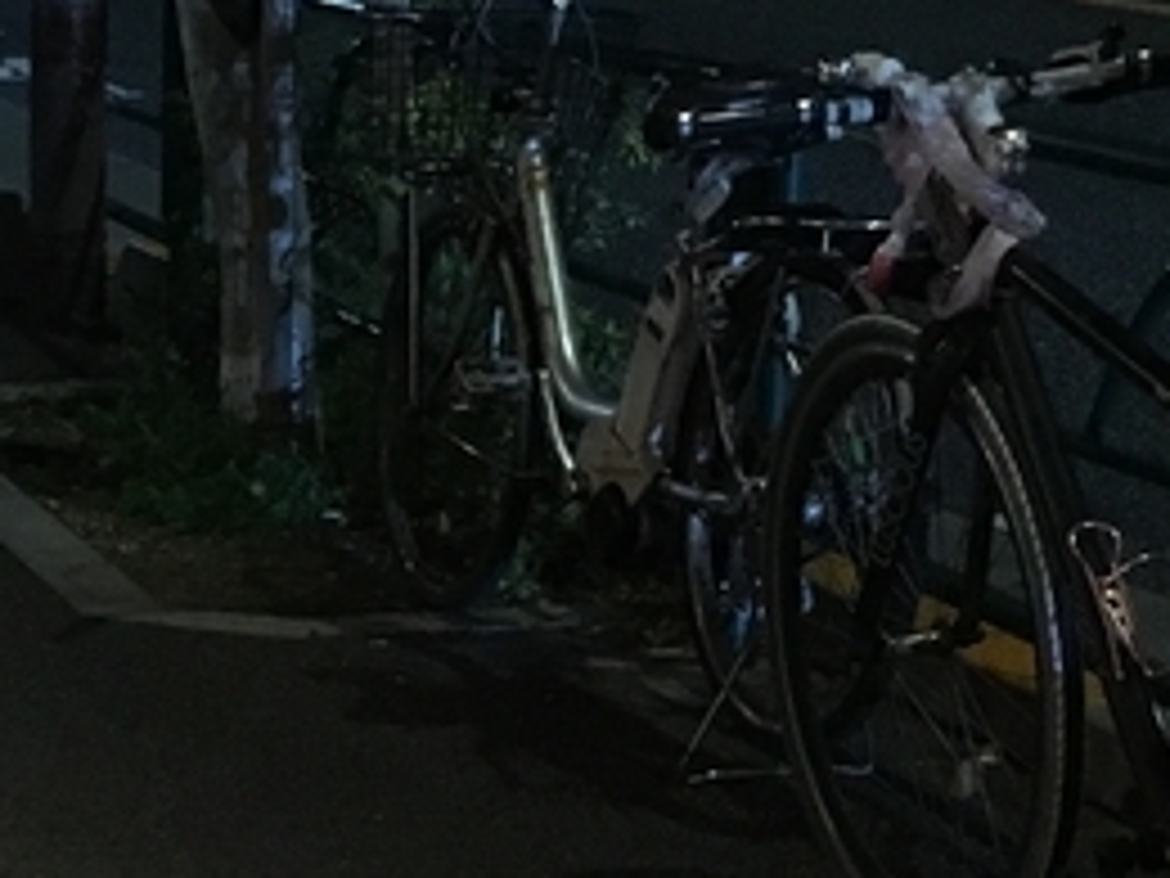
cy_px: 1009
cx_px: -526
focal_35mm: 114
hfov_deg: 16.0
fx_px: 3853
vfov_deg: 12.7
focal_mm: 4.15
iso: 200
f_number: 2.2
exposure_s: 1/17
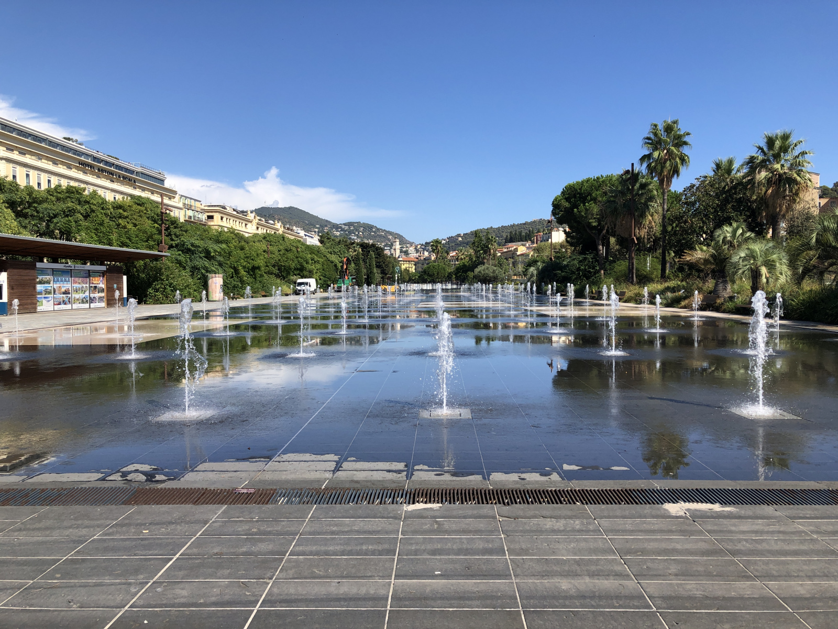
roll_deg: +0.0
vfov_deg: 49.7
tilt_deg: -1.3
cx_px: 419
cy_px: 314
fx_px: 678
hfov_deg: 63.4
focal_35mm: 28
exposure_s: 1/1845
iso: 20
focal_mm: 3.99
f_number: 1.8
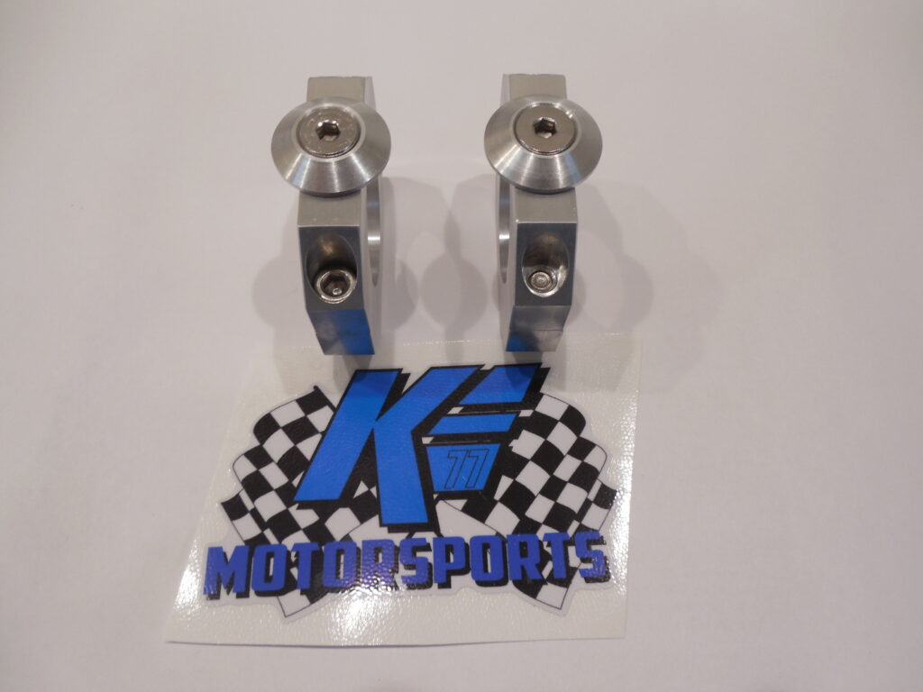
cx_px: 462
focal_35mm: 25
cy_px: 346
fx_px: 667
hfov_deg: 69.4
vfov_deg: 54.9
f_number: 3.3
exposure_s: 1/30
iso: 140
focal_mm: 4.5
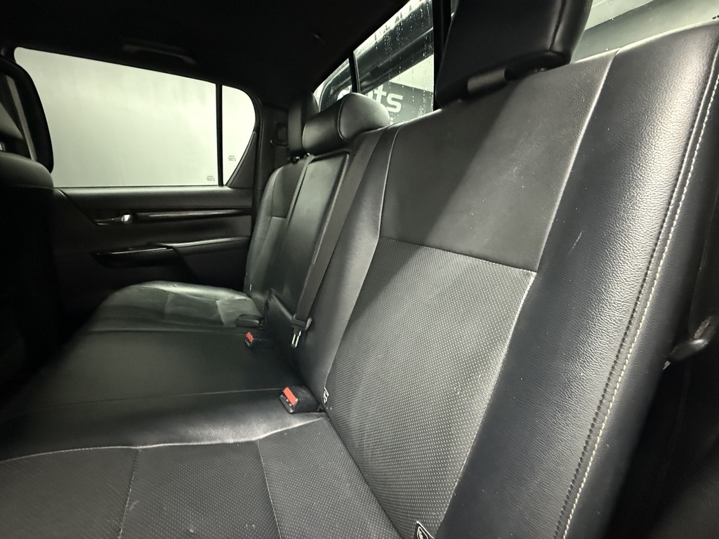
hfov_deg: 102.1
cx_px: 360
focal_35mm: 14
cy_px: 270
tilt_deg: -12.1
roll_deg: -1.3
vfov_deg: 85.7
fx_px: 291
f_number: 2.2
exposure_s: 1/25
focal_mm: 2.22
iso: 1250
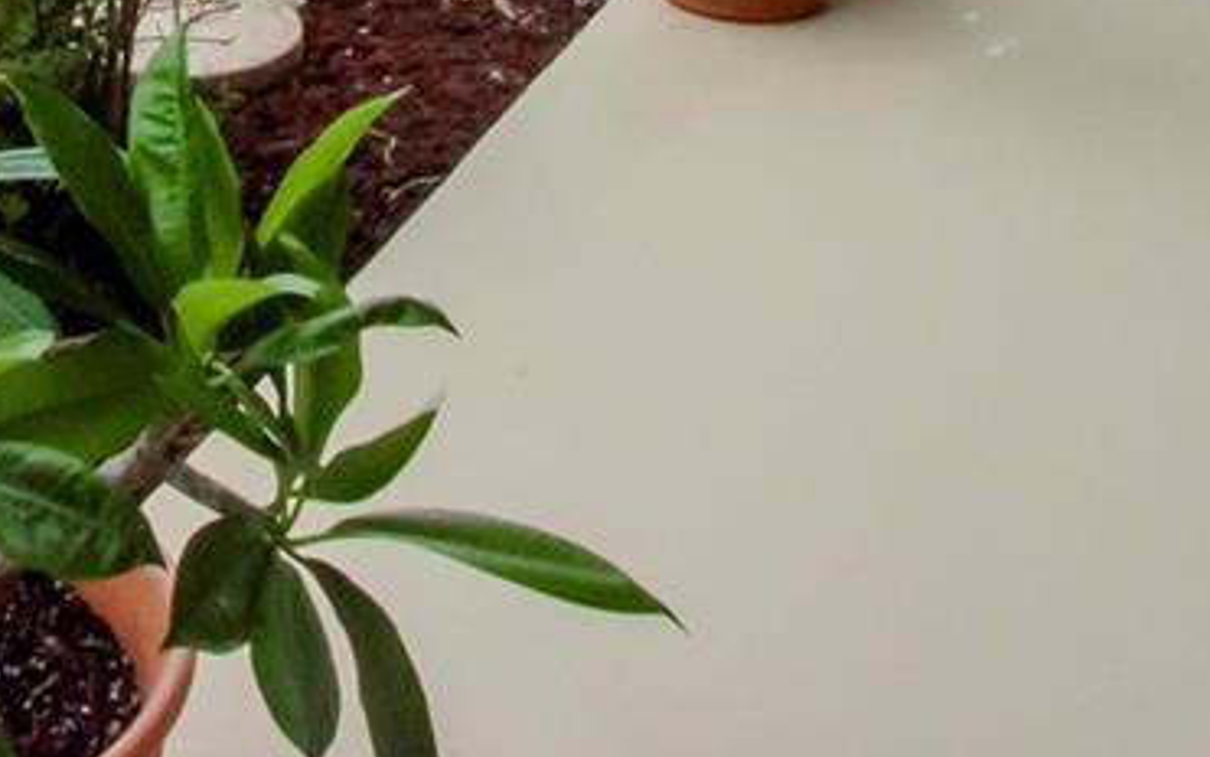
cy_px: -891
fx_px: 2177
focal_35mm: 66
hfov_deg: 29.8
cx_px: 137
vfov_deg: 14.9
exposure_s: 1/400
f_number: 20
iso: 800
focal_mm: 10
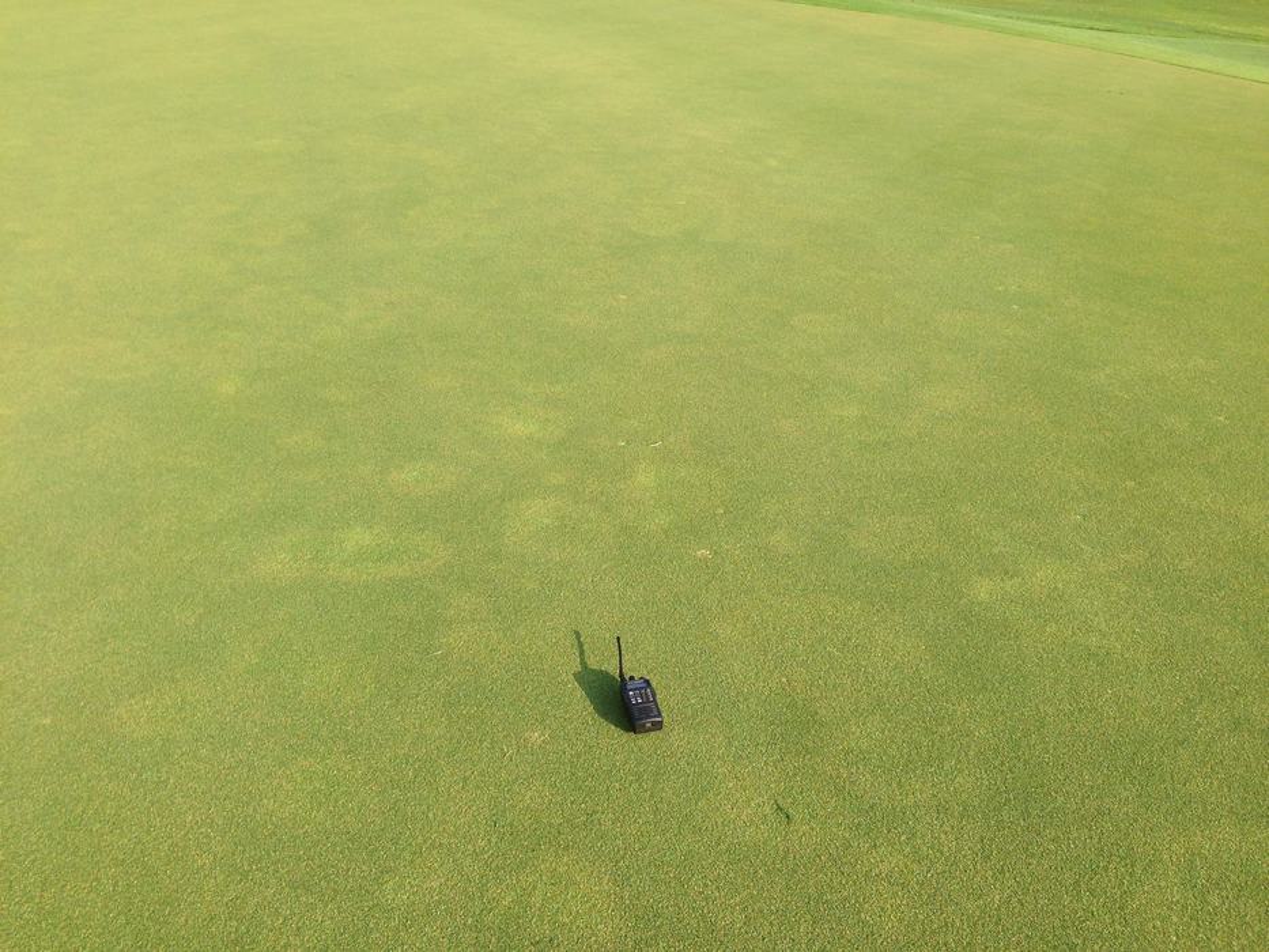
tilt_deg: -28.8
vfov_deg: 43.0
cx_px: 634
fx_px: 1210
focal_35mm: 33
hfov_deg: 55.3
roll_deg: +0.3
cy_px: 476
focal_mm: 4.12
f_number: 2.4
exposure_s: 1/536
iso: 50
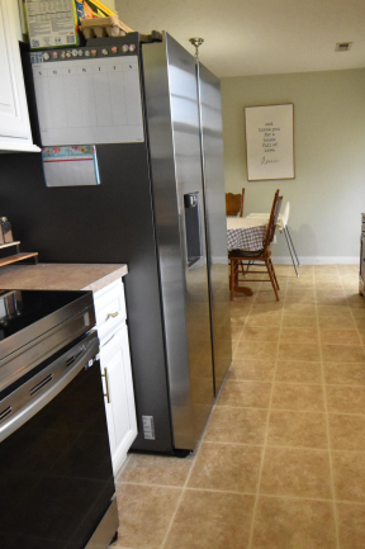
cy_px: 273
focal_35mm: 26
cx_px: 243
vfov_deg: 69.4
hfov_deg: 48.6
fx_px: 396
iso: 3200
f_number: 4.5
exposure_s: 1/200
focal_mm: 10
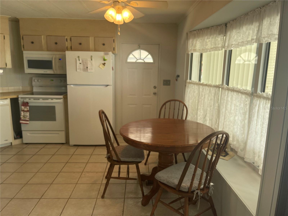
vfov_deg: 54.9
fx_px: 208
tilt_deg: -12.1
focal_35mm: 25
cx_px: 144
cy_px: 108
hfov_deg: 69.4
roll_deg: -1.7
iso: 64
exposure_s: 1/121
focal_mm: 5.1
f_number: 1.6
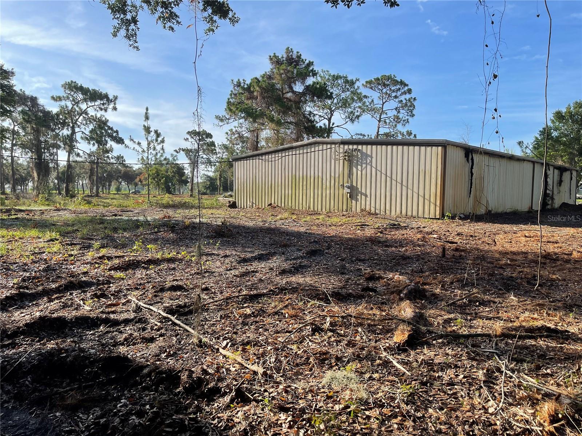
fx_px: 437
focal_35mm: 26
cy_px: 218
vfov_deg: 53.1
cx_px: 291
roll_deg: -0.5
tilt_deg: -4.6
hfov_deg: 67.3
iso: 32
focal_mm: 5.1
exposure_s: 1/2083
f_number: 1.6
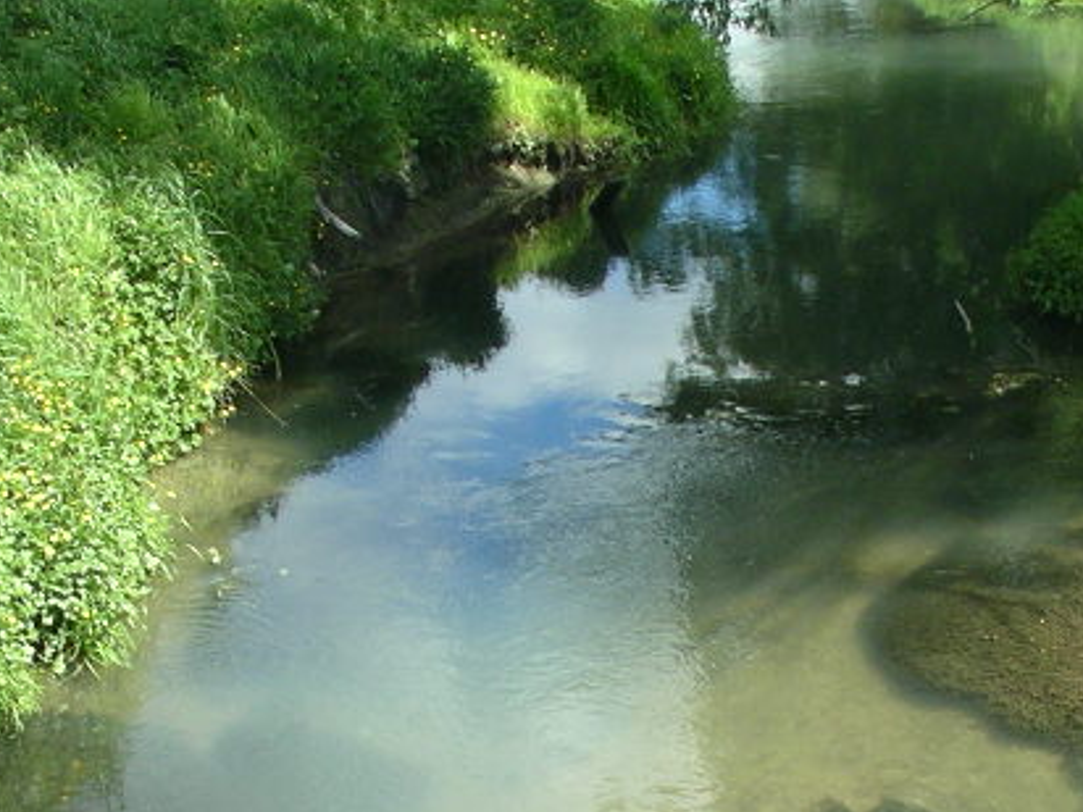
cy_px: 775
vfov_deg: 15.8
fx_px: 2878
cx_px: 757
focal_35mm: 92
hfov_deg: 21.2
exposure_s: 1/60
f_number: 6.9
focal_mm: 5.7
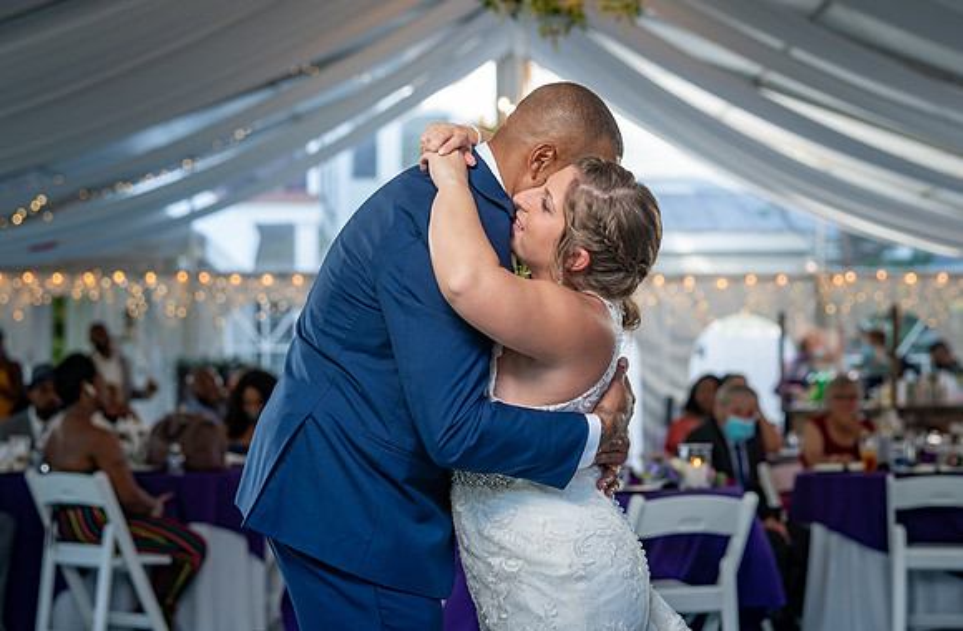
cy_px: 292
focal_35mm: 85
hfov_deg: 23.9
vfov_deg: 15.8
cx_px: 496
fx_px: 2271
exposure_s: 1/200
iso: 400
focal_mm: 75
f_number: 4
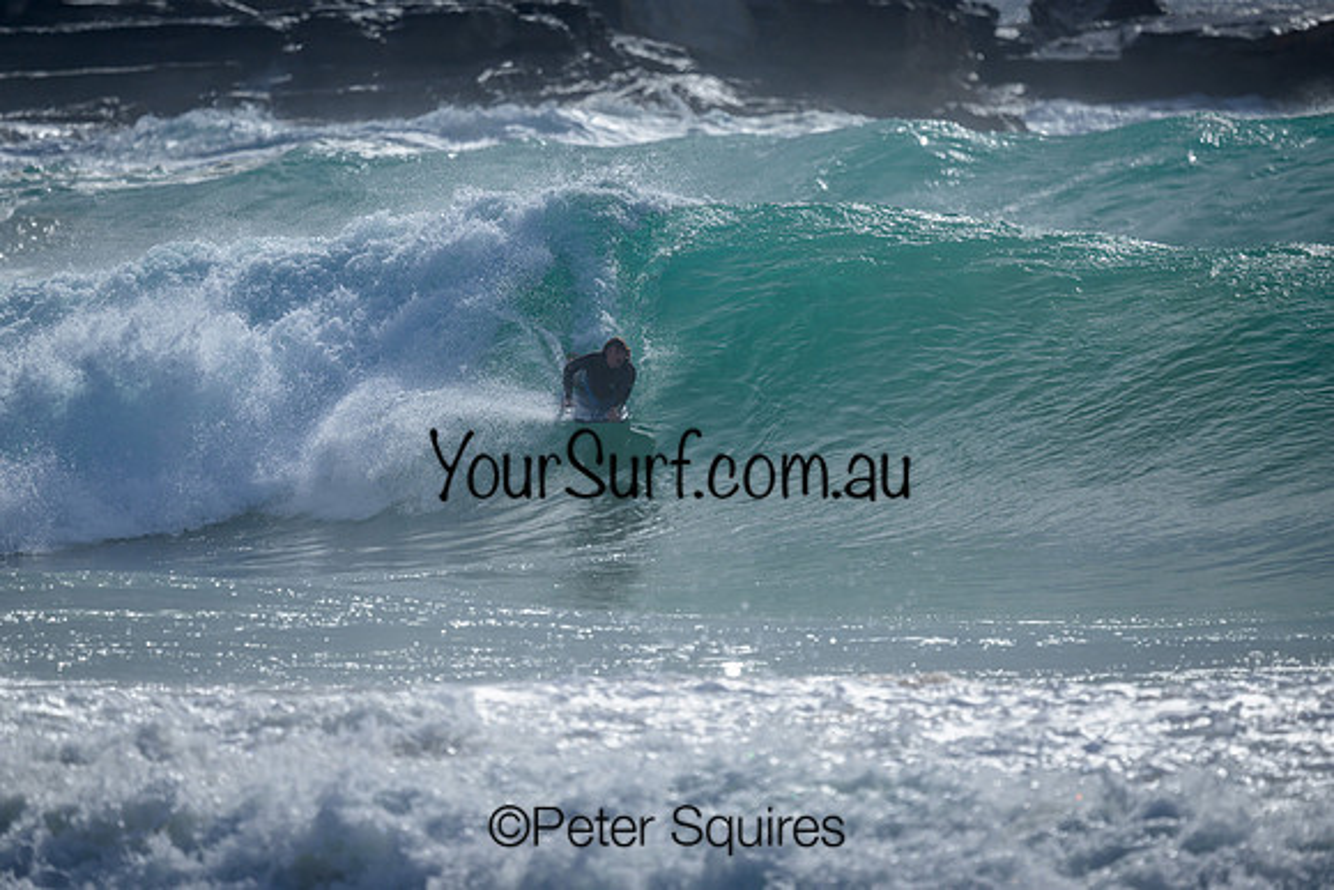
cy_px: 445
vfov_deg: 1.7
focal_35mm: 800
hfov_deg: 2.6
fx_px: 29650
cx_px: 667
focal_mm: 800
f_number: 6.3
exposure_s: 1/2000
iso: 125
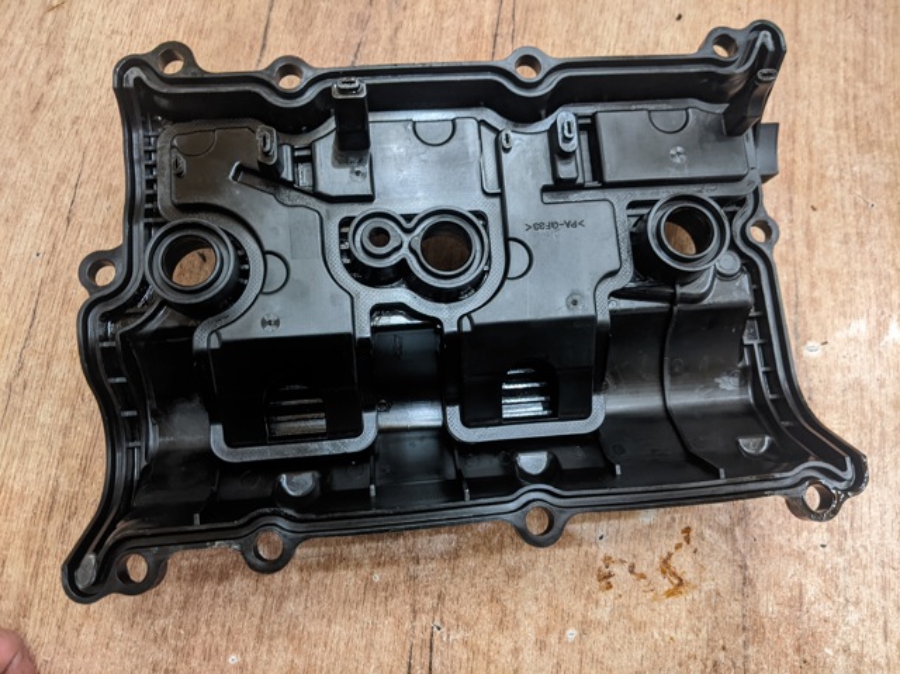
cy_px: 337
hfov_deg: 65.4
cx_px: 450
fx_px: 701
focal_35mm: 27
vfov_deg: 51.3
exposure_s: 1/25
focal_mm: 4.44
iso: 250
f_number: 1.8
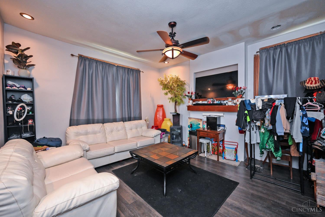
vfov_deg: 81.2
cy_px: 108
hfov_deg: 104.3
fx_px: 126
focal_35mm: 14
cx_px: 162
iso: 1800
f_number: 4
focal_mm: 14
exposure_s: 1/60
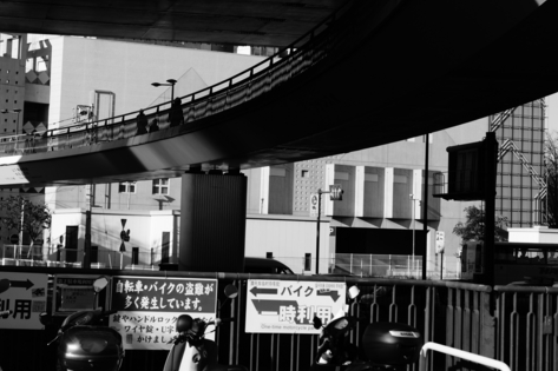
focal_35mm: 67
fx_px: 1032
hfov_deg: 30.2
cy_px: 154
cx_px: 280
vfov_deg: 20.4
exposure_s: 1/2500
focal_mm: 35
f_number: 2.8
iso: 100
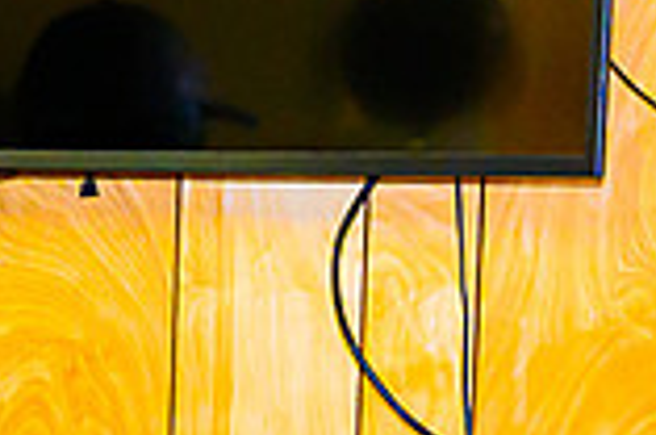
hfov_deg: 10.3
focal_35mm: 189
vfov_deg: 7.2
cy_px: 577
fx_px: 3437
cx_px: -543
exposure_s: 1/125
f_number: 3.2
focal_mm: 34
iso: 2000
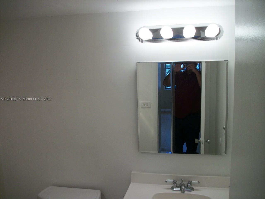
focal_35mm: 32
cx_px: 132
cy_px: 100
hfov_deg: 56.8
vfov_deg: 44.2
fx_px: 245
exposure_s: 1/60
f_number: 2.9
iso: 80
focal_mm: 5.7
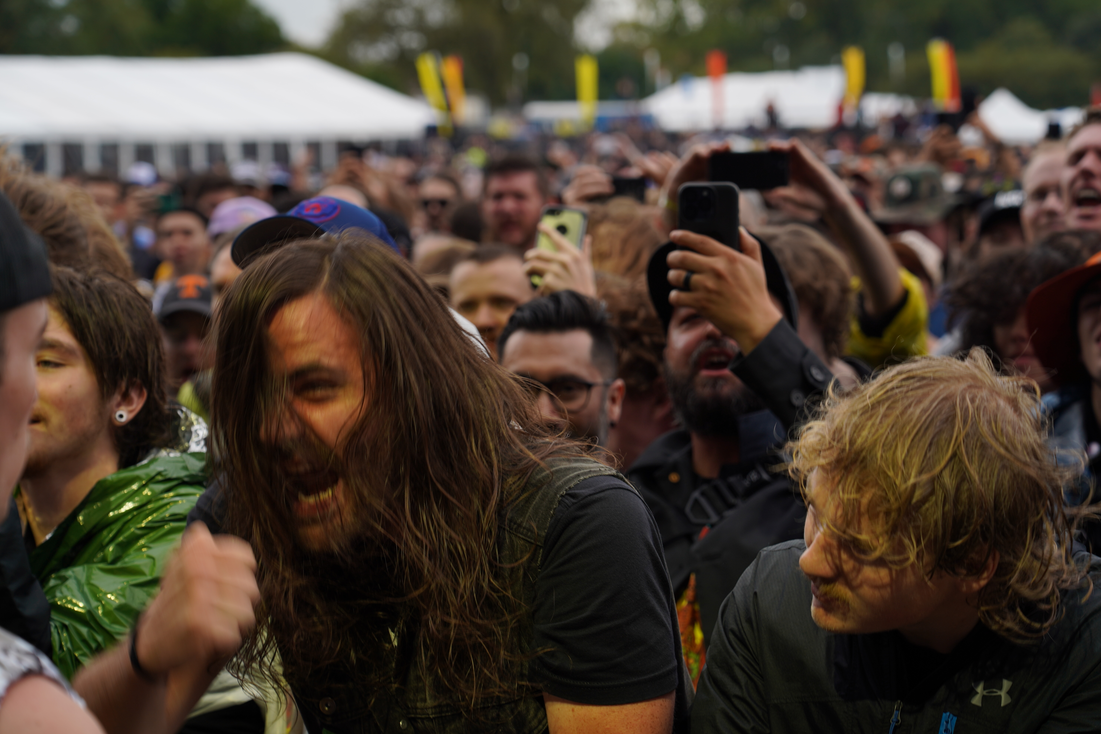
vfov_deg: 12.9
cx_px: 549
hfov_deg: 19.3
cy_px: 366
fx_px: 3242
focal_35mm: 106
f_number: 5.6
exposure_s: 1/250
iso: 100
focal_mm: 105
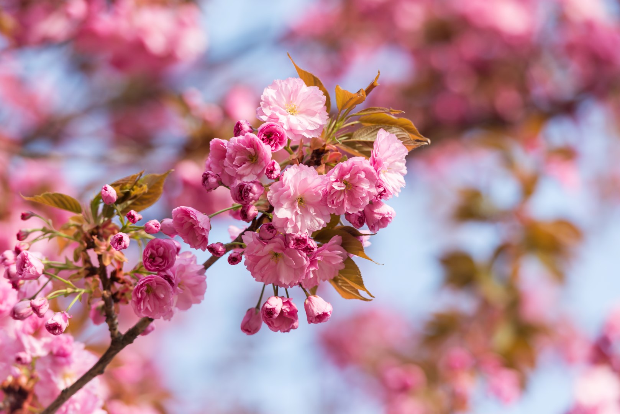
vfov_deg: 7.9
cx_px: 310
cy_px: 207
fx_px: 3015
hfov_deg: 11.7
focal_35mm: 175
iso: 200
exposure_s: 1/800
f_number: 3.5
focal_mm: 175
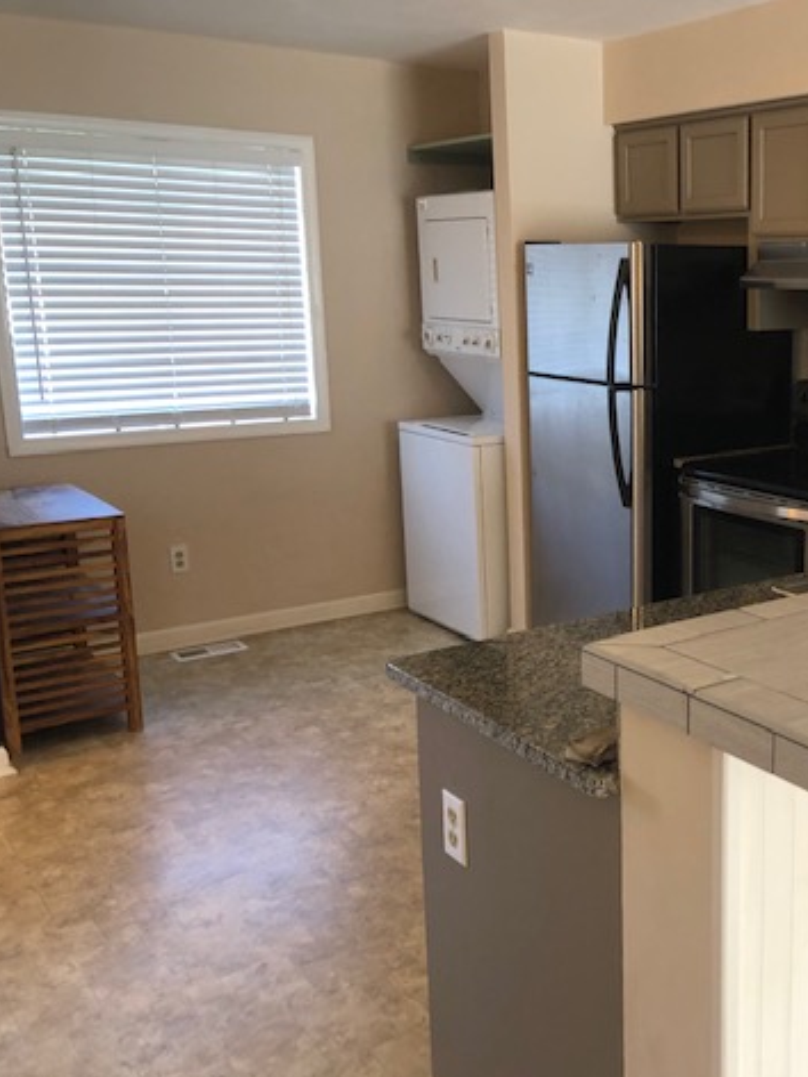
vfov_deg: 49.0
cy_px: 545
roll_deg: +0.4
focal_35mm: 38
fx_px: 1183
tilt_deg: -12.2
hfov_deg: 35.7
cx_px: 714
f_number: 1.8
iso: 40
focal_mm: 3.99
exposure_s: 1/20
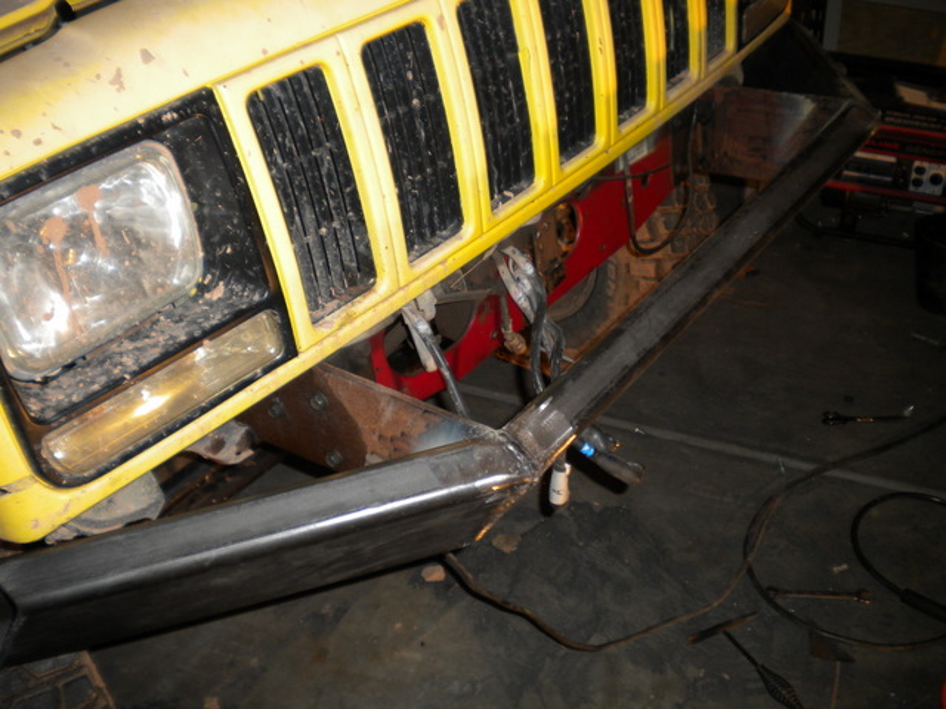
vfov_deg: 40.7
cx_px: 473
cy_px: 354
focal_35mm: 35
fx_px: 956
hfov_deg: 52.6
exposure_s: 1/30
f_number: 3.1
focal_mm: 6.3
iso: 100
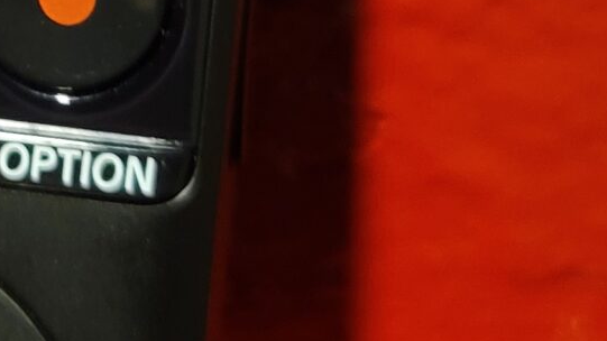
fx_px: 2076
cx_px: -67
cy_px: -203
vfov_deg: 9.1
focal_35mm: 129
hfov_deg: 16.1
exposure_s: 1/40
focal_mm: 7
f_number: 1.8
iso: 500
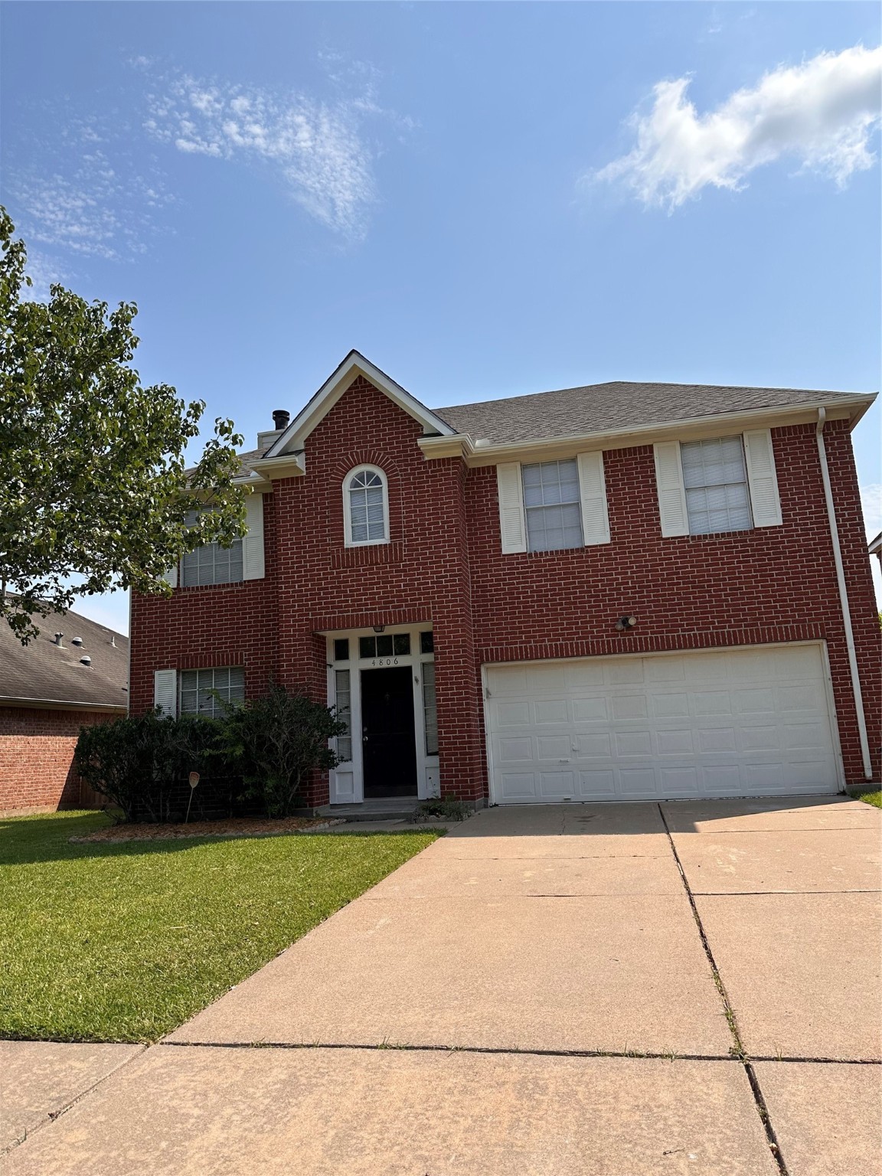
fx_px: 815
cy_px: 588
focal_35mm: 24
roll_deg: +3.2
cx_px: 441
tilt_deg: +12.7
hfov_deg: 56.8
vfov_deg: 71.6
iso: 80
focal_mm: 6.86
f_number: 1.78
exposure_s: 1/8197
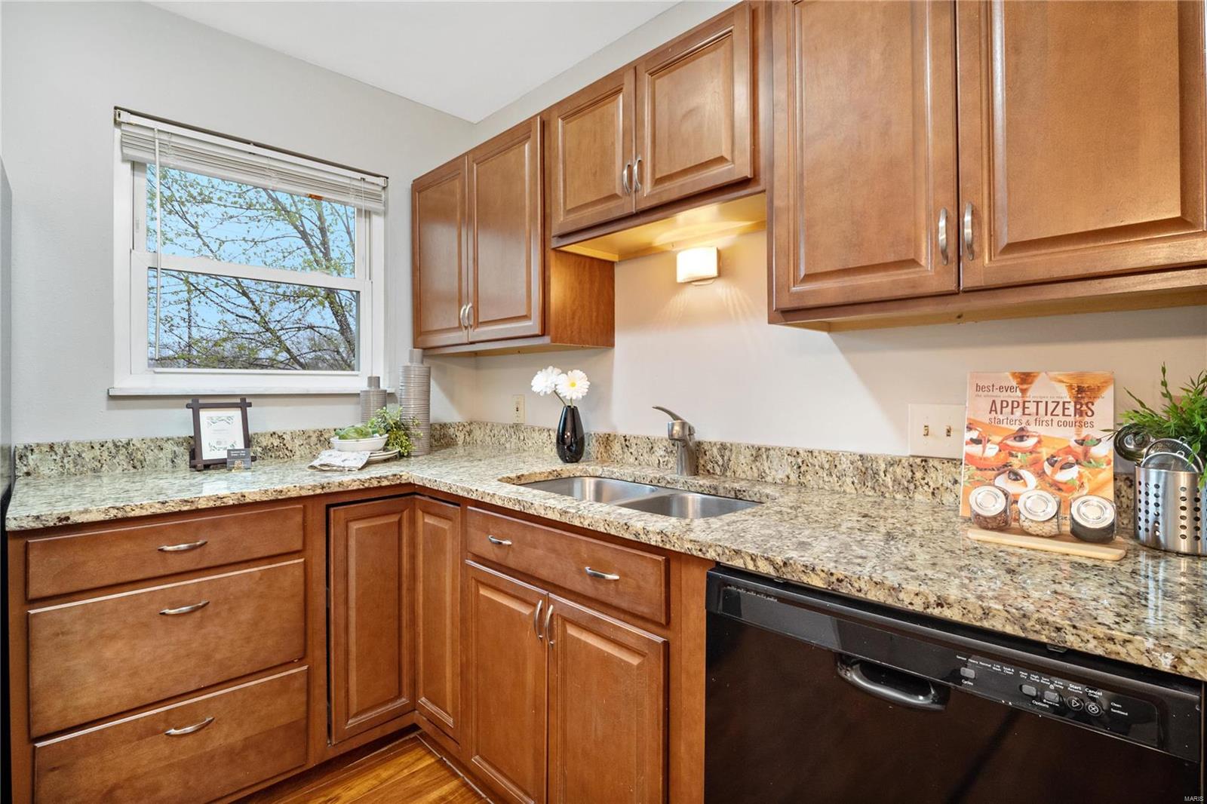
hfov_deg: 96.7
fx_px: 536
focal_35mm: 16
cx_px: 604
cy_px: 402
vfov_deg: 73.7
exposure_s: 1/30
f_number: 8
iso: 400
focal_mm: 8
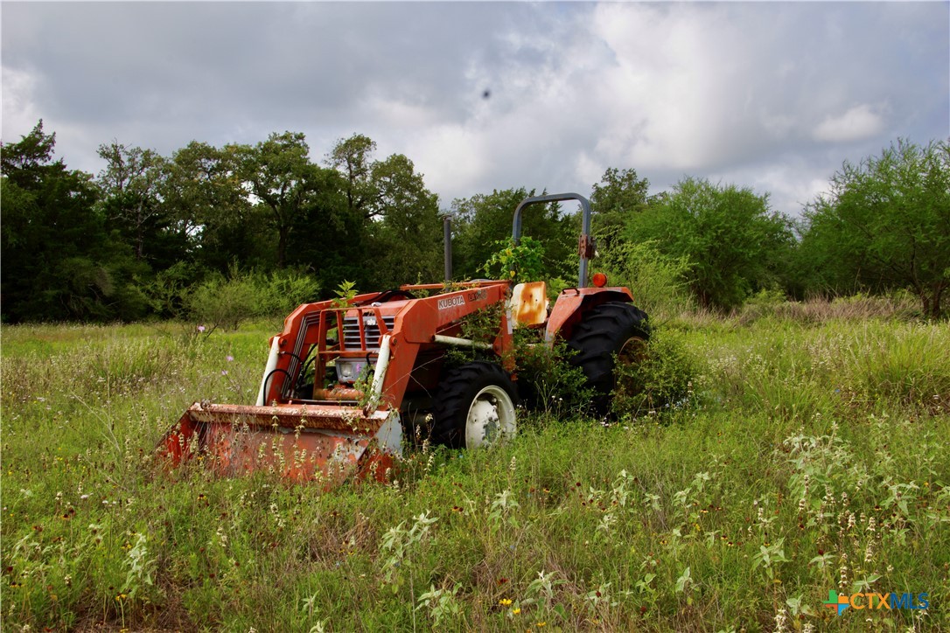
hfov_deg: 49.6
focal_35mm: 39
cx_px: 475
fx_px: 1029
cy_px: 316
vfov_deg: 34.2
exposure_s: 1/40
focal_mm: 26
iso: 100
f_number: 18
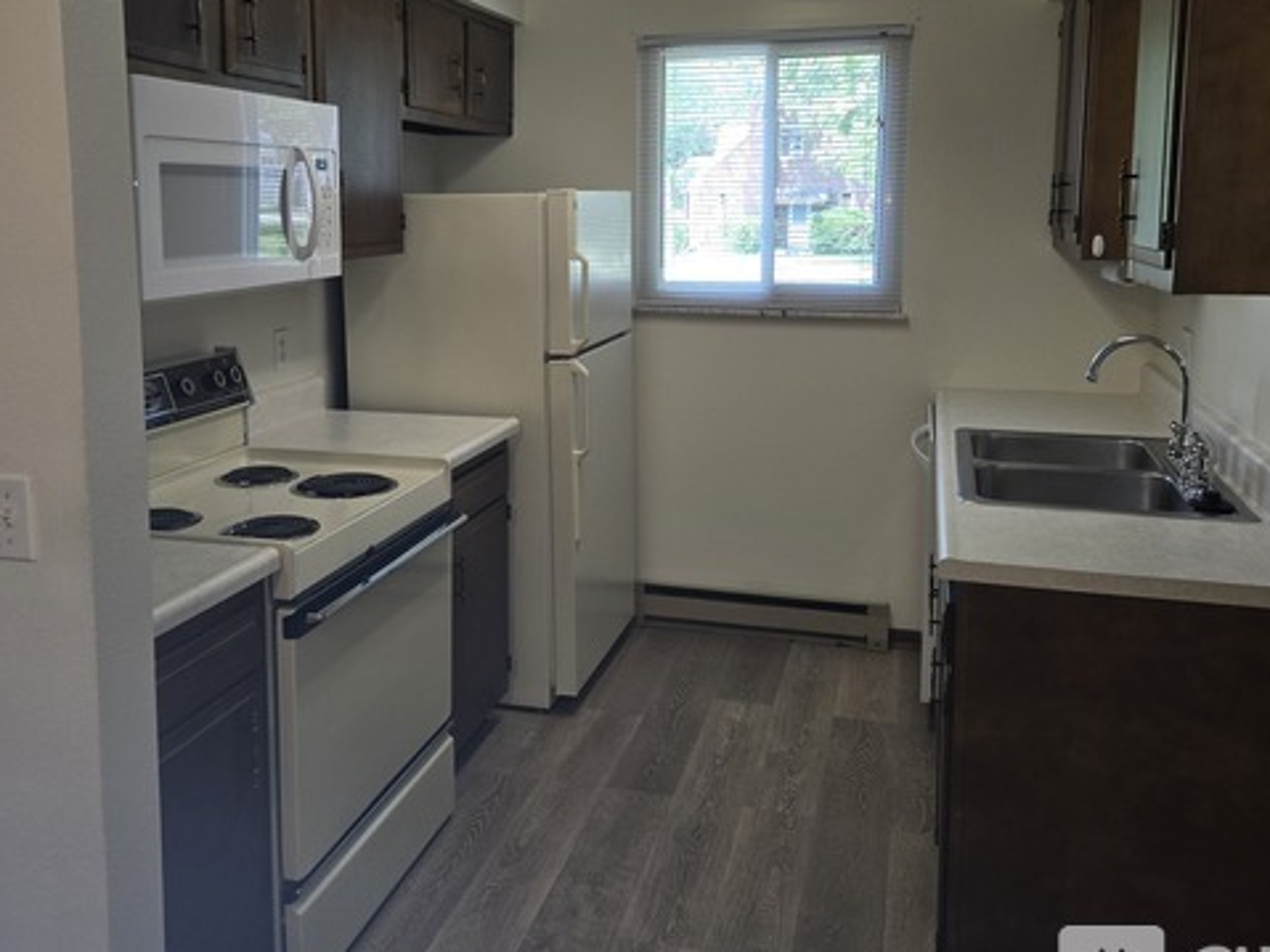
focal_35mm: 32
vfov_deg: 43.9
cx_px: 603
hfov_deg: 56.8
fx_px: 1174
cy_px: 369
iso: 40
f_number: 1.8
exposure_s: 1/60
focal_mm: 5.4
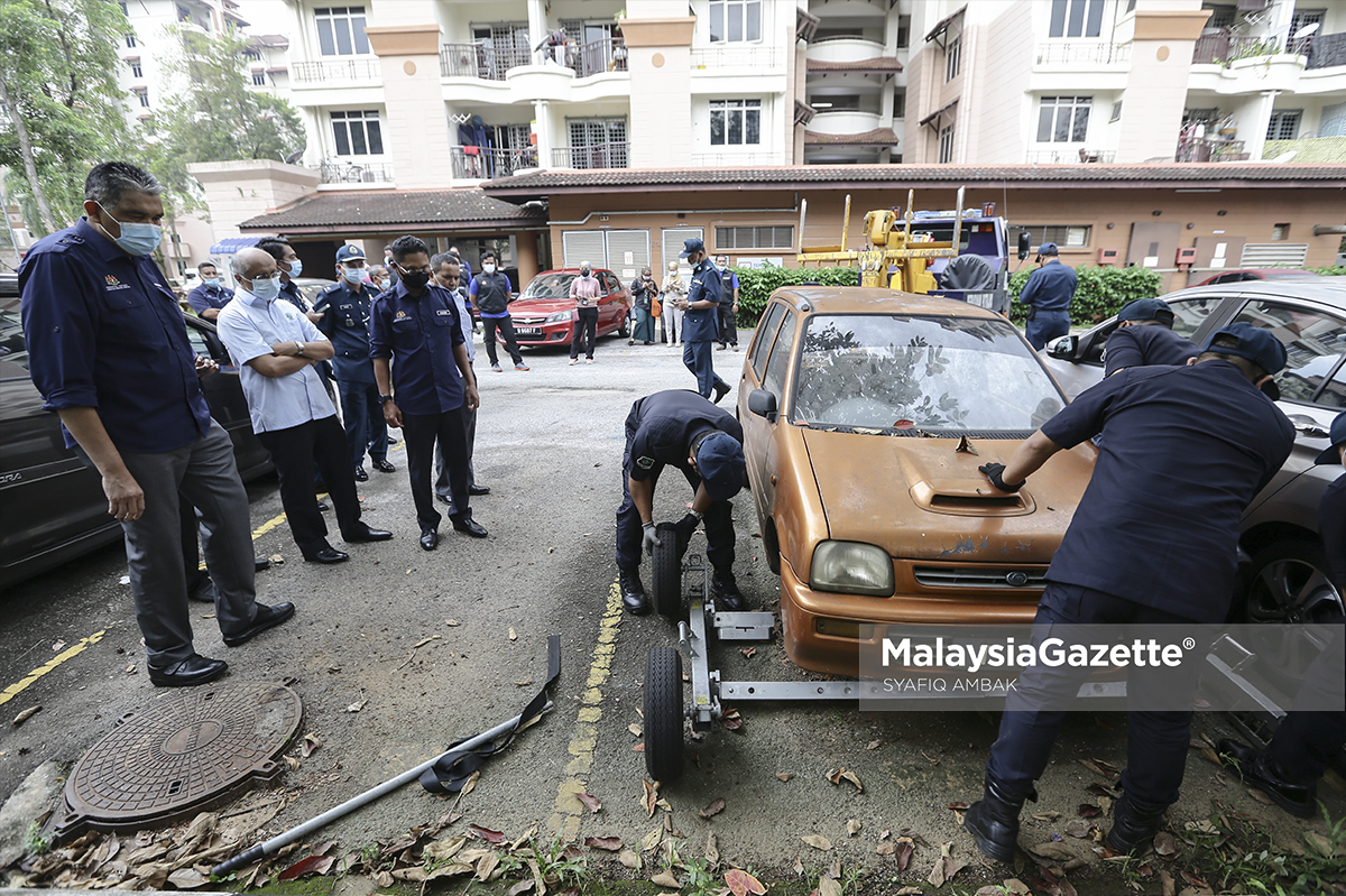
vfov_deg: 64.5
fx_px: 710
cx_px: 673
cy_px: 448
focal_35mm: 19
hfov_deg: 86.9
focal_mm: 19
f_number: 4
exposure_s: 1/400
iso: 400
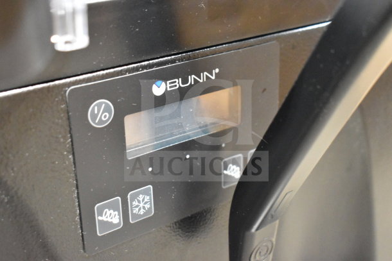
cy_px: 130
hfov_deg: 35.0
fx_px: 621
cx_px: 196
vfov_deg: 23.8
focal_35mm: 57
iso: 9000
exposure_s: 1/60
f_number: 4.8
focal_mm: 38
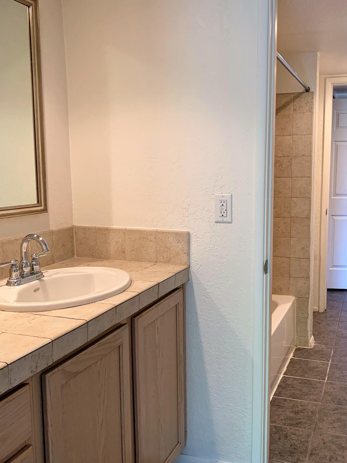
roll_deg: -0.6
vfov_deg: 52.6
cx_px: 226
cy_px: 232
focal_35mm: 35
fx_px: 468
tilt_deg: -8.1
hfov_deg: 40.3
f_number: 1.8
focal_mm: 4.25
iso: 100
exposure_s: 1/60
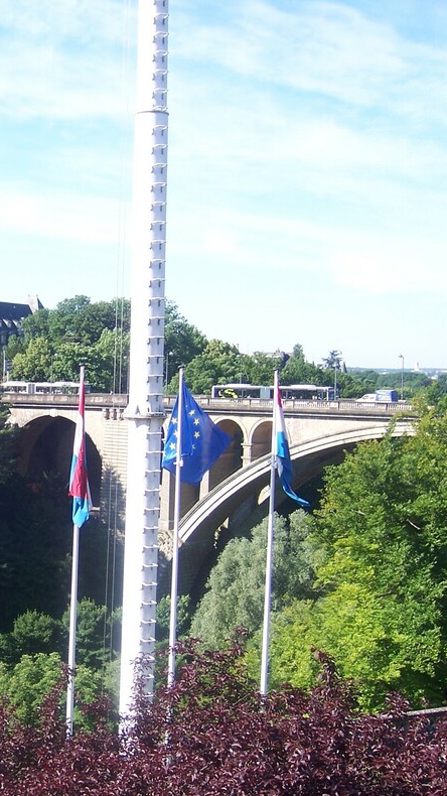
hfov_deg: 21.8
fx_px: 1117
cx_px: -6
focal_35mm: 53
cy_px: 394
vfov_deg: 39.2
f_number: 2.8
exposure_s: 1/500
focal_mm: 6.2
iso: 80
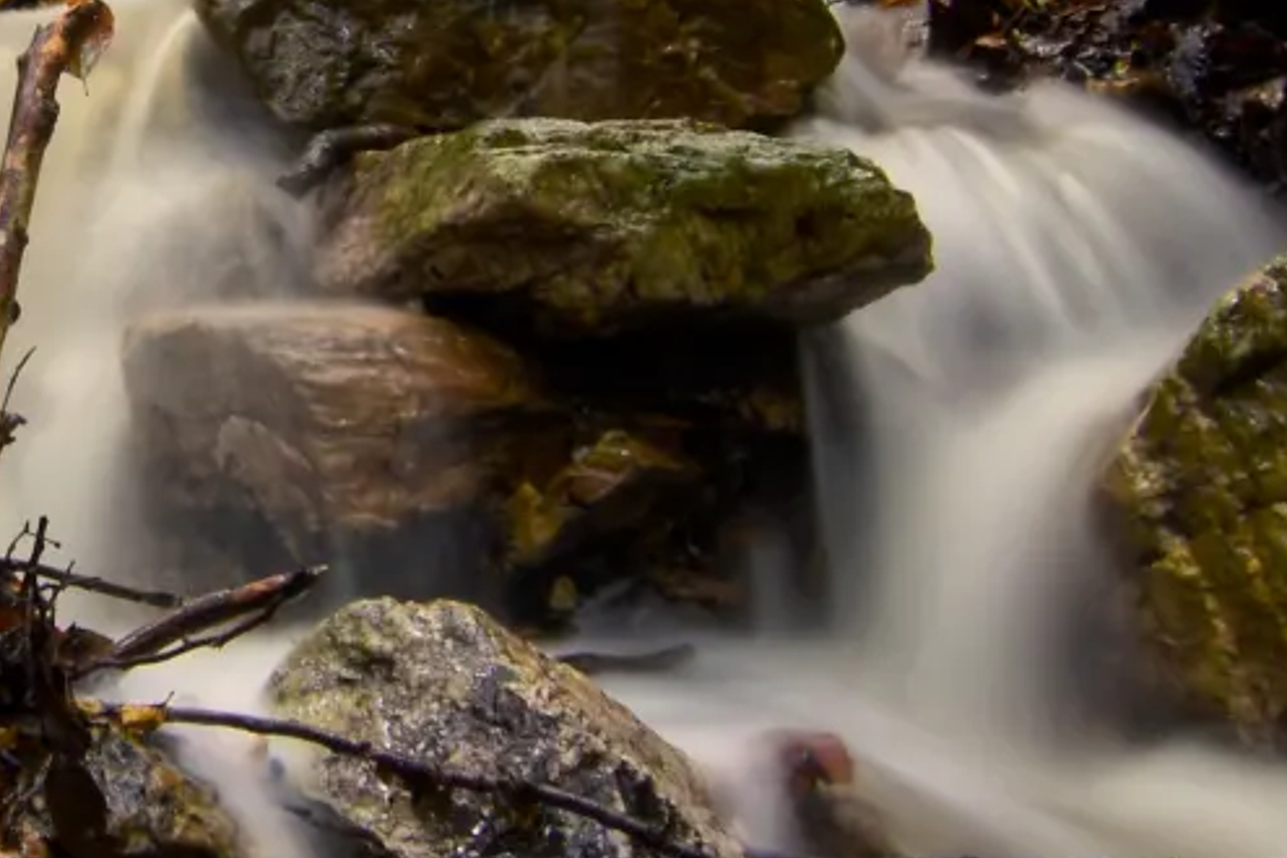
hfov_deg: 29.0
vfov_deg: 20.4
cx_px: 65
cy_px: 169
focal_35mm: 66
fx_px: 2359
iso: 100
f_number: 22
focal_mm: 11
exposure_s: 2.5
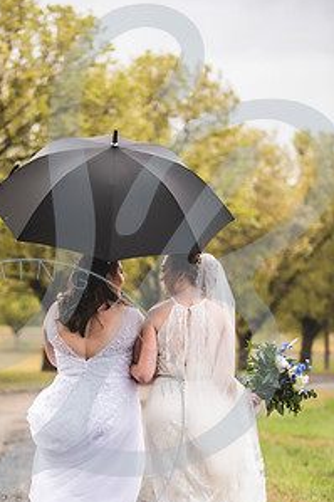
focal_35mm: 158
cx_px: 104
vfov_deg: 13.0
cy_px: 287
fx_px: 2201
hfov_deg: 8.7
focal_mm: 105
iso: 500
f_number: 2.8
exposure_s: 1/250
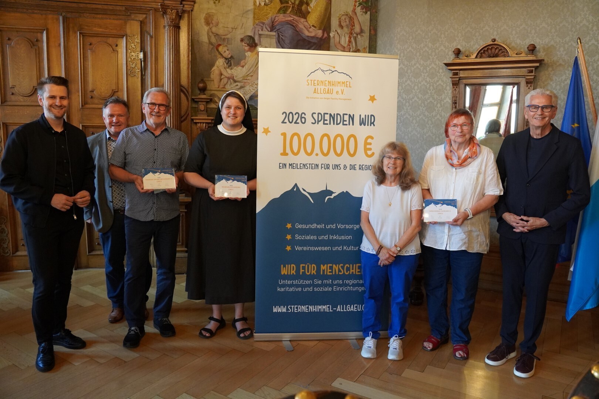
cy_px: 200
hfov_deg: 70.4
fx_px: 424
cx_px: 300
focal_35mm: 26
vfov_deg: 50.4
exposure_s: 1/160
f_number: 4
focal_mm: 17
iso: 2500
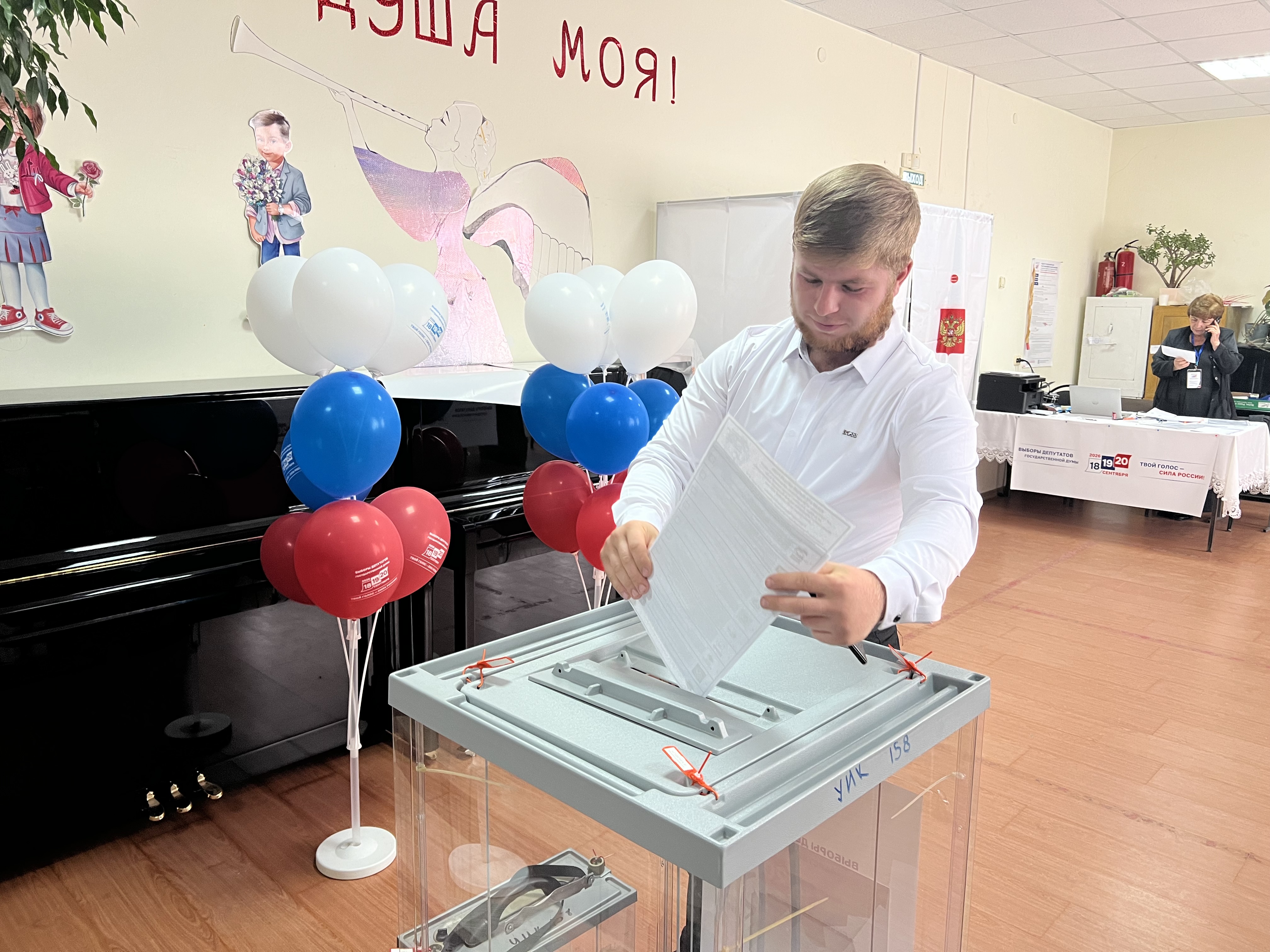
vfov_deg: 53.1
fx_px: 954
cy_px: 476
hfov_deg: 67.3
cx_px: 635
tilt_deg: -10.3
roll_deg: -0.7
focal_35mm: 26
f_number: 1.5
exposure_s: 1/50
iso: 100
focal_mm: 5.7
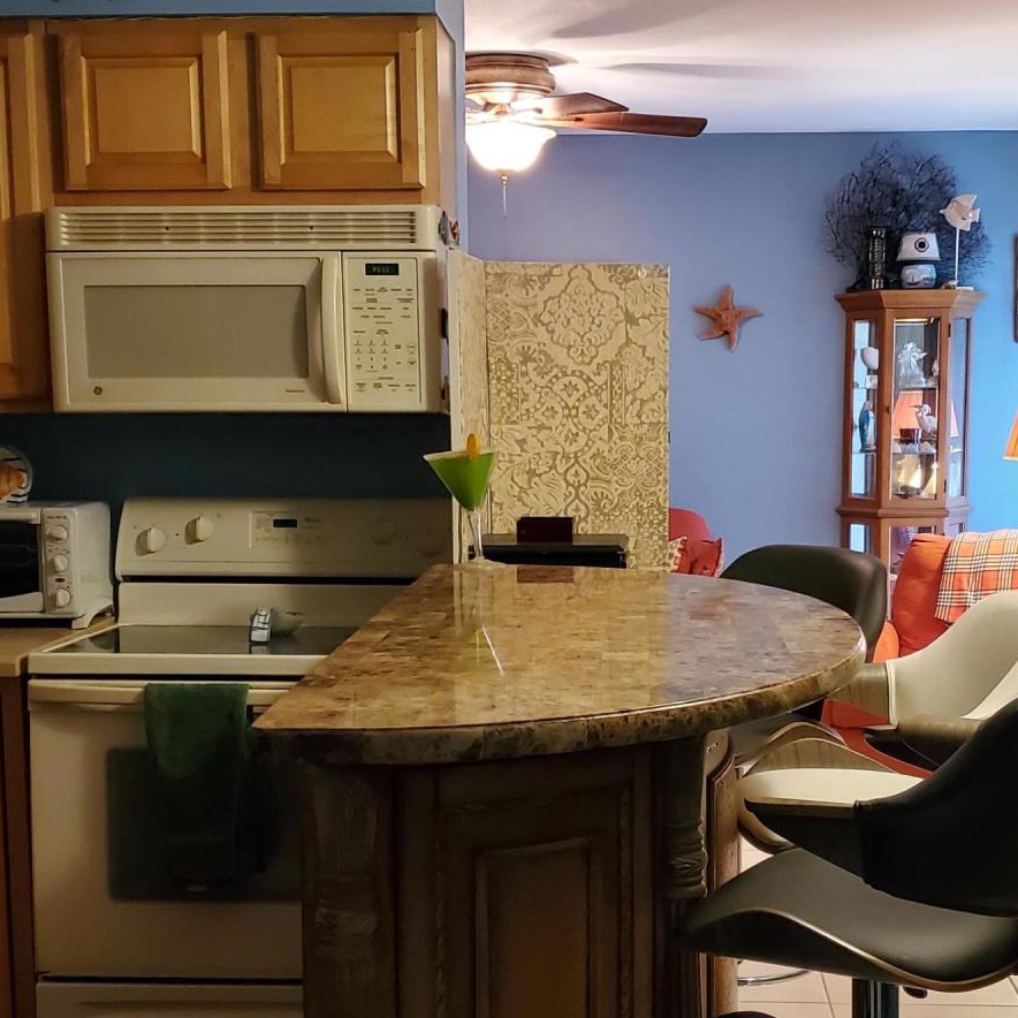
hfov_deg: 32.7
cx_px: 608
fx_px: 1730
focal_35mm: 52
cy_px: 623
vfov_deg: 32.7
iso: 400
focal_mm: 4.3
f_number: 1.5
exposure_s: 1/39
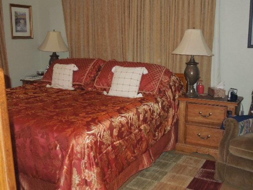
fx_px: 285
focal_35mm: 39
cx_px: 126
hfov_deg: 47.9
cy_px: 95
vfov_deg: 36.8
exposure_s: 1/30
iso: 640
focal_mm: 7
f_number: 3.8
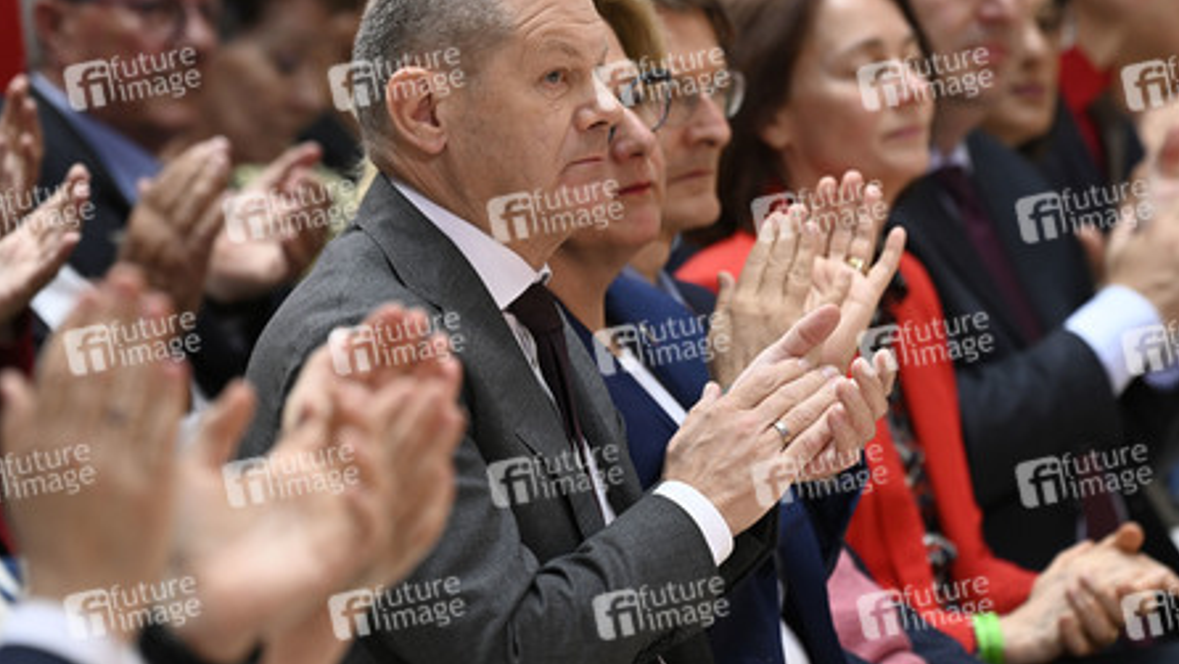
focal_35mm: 339
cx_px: 591
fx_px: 10599
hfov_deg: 6.4
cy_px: 278
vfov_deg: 3.6
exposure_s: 1/800
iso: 2500
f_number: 5.6
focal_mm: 320
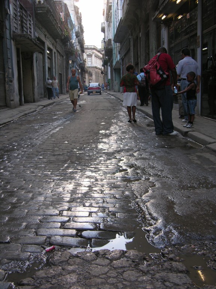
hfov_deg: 34.3
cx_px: 108
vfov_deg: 44.8
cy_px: 144
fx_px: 349
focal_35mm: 42
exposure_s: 1/28.2
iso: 50
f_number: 2.9
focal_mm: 10.7
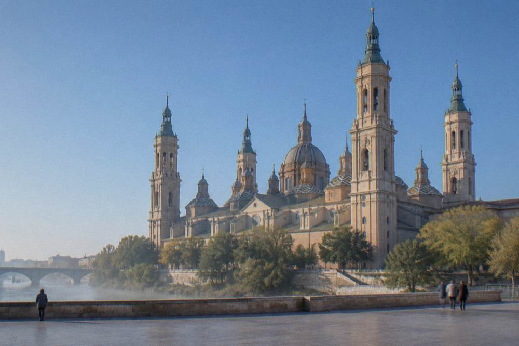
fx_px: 504
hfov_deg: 54.5
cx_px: 260
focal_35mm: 35
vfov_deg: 37.8
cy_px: 173
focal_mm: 35
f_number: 7.1
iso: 400
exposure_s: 1/500
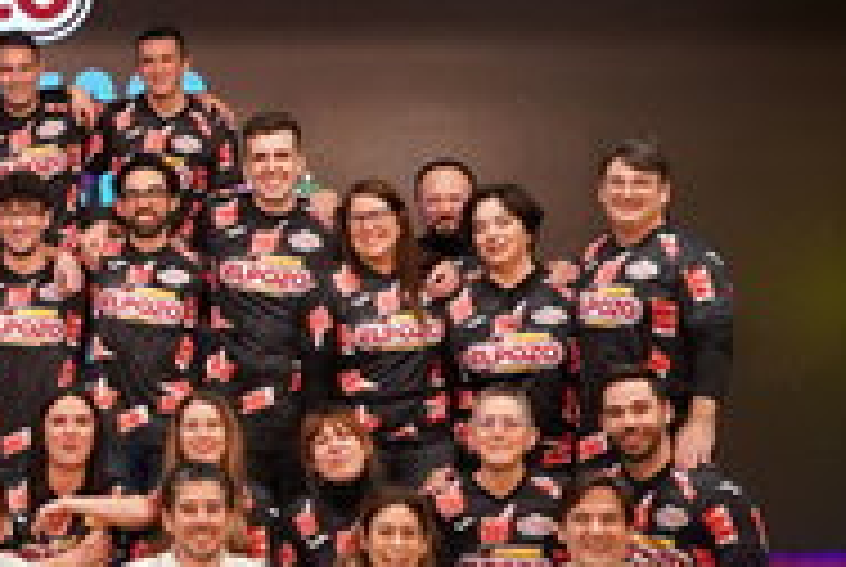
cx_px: -140
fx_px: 2071
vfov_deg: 15.6
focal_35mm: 88
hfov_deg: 21.6
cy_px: 290
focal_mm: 24
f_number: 4
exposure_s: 1/100
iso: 2500
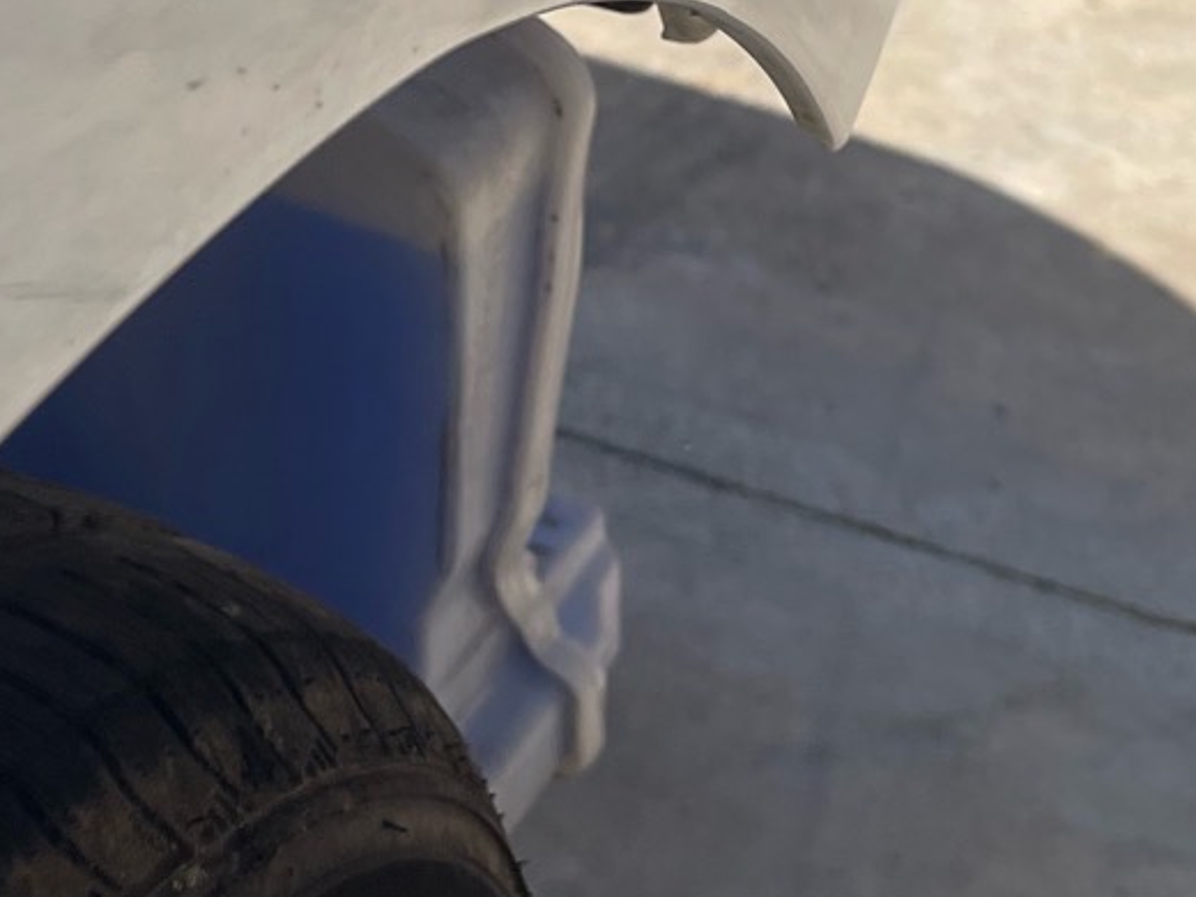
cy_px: 147
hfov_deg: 21.4
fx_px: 3110
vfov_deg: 16.3
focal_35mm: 90
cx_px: 205
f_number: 1.6
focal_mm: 4.2
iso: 32
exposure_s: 1/4000
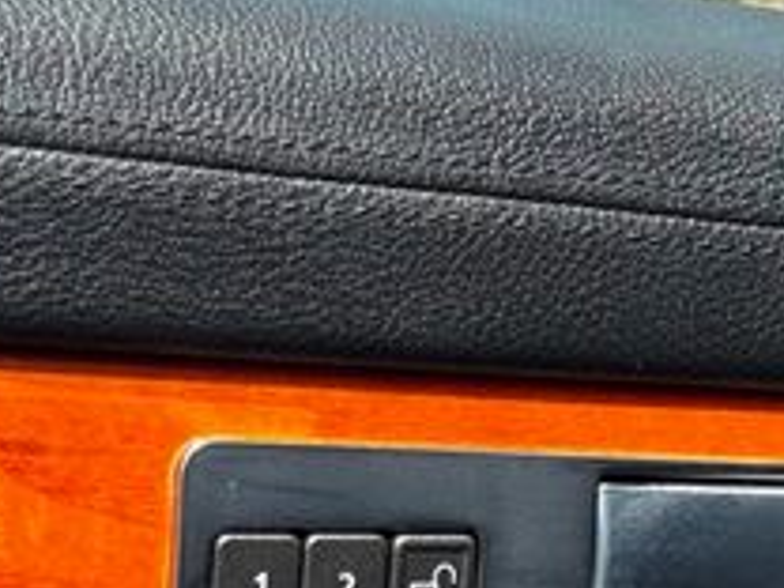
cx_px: 908
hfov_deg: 13.0
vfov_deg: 9.8
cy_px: 837
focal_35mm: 148
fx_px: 3352
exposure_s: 1/1152
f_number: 1.78
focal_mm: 6.76
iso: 64
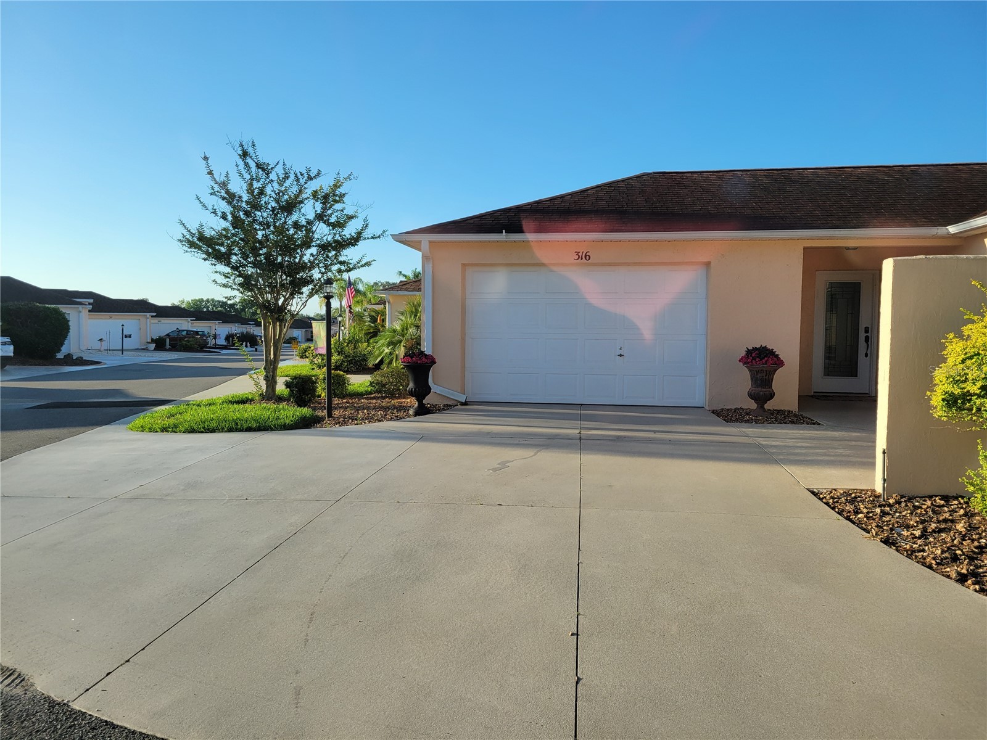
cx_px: 494
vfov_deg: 53.1
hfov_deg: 67.3
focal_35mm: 26
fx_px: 741
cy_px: 370
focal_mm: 5.4
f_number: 1.8
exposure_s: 1/1139
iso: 40
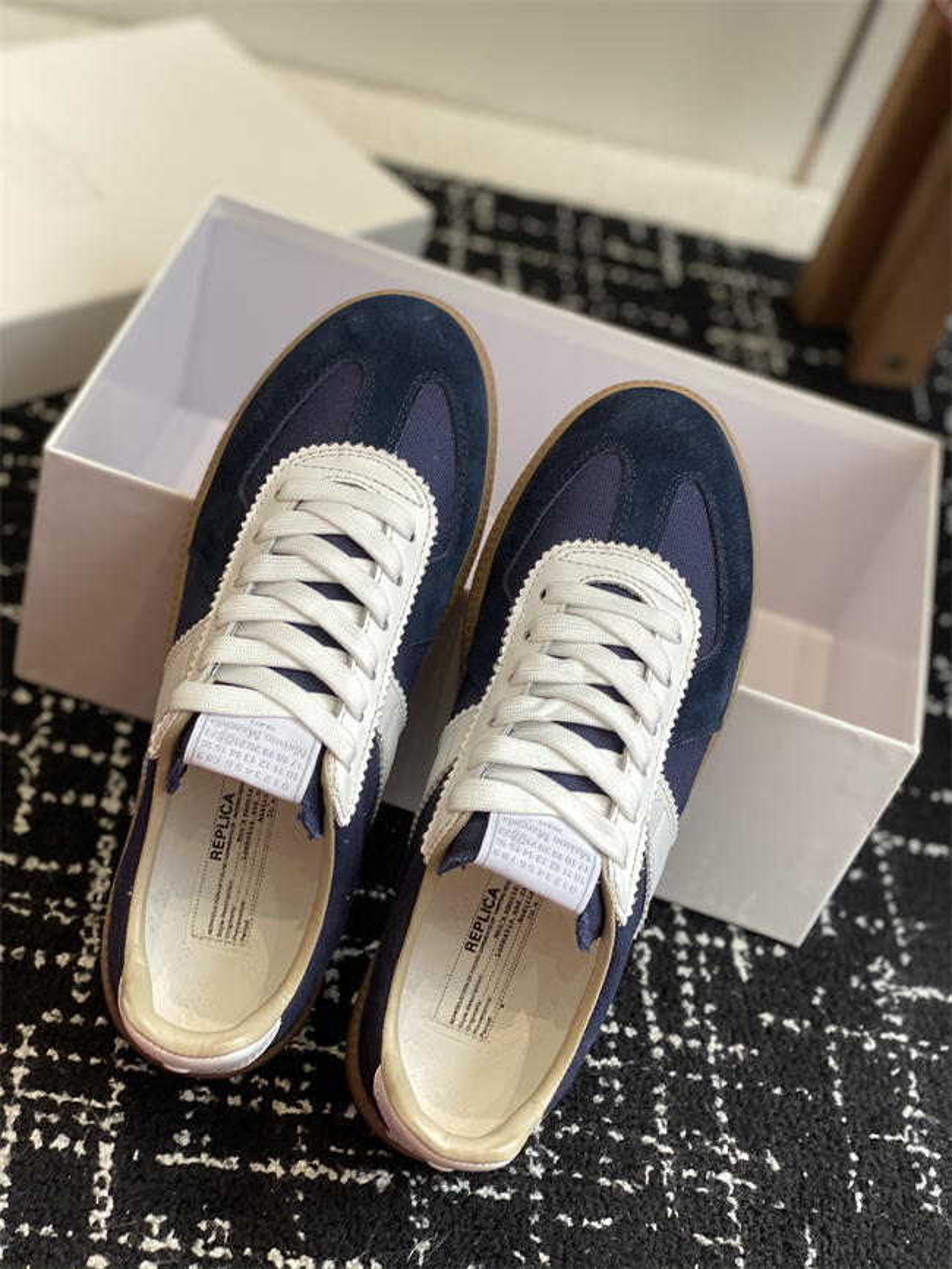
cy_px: 634
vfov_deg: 36.8
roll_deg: -22.9
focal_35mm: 52
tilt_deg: -39.2
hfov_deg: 28.0
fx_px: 1906
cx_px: 476
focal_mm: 6
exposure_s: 1/122
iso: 32
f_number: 2
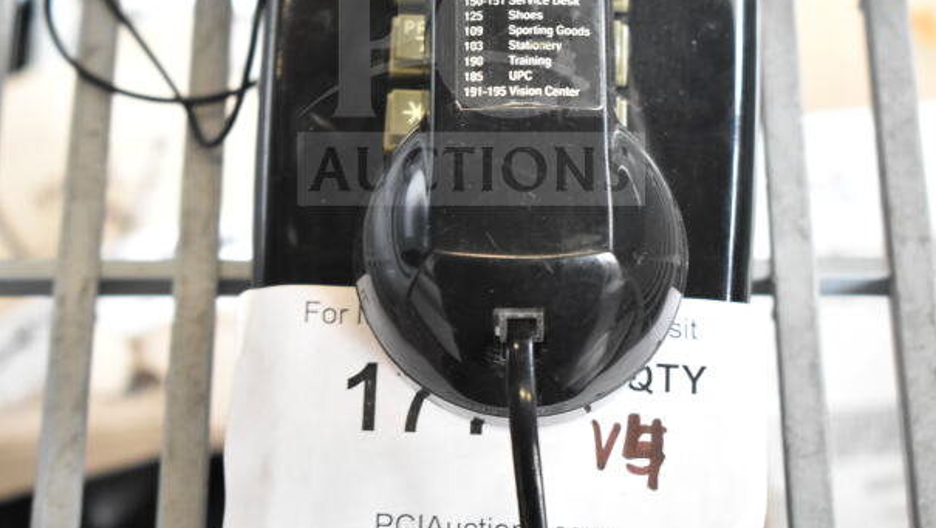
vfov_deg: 11.3
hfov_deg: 20.0
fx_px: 2652
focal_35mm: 107
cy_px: 82
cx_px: 470
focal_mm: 45
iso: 2200
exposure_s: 1/80
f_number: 5
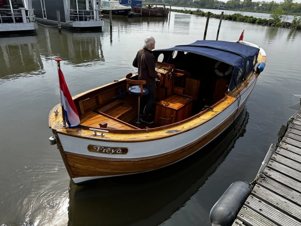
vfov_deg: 56.9
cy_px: 113
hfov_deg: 71.6
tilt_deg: -25.6
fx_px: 209
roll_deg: -4.1
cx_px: 150
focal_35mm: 24
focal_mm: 6.86
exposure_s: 1/2809
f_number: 1.78
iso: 80
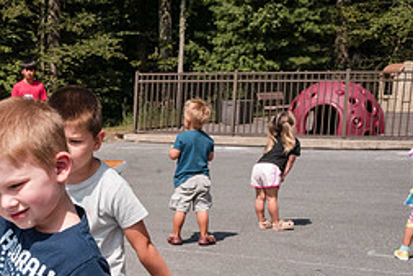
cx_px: -61
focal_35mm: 88
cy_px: 251
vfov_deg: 15.4
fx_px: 1010
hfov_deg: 21.7
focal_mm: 35
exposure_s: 1/5000
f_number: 16
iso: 6400
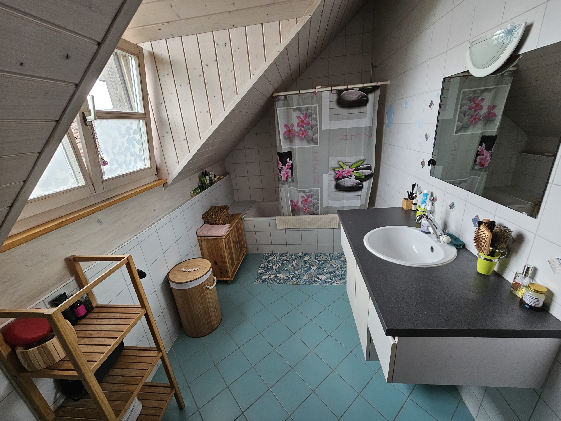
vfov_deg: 89.9
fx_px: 211
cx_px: 280
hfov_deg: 106.2
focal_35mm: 13
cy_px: 210
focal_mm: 2.2
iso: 80
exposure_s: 1/71
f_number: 2.2
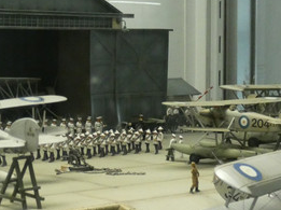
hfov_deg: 17.3
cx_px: 57
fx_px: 916
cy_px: 130
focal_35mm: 113
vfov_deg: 13.1
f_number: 3.8
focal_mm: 8.2
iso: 1000
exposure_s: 1/80
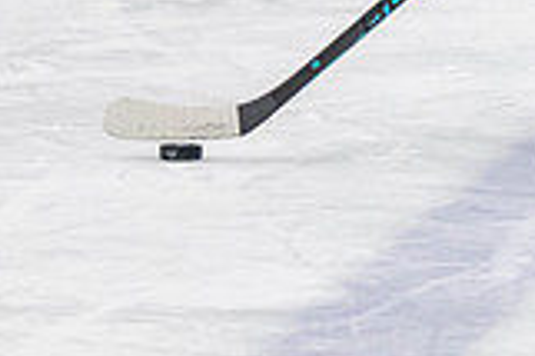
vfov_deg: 2.3
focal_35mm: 593
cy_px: -203
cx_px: 705
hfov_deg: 3.5
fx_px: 8804
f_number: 3.2
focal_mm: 95
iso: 2000
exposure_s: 1/640
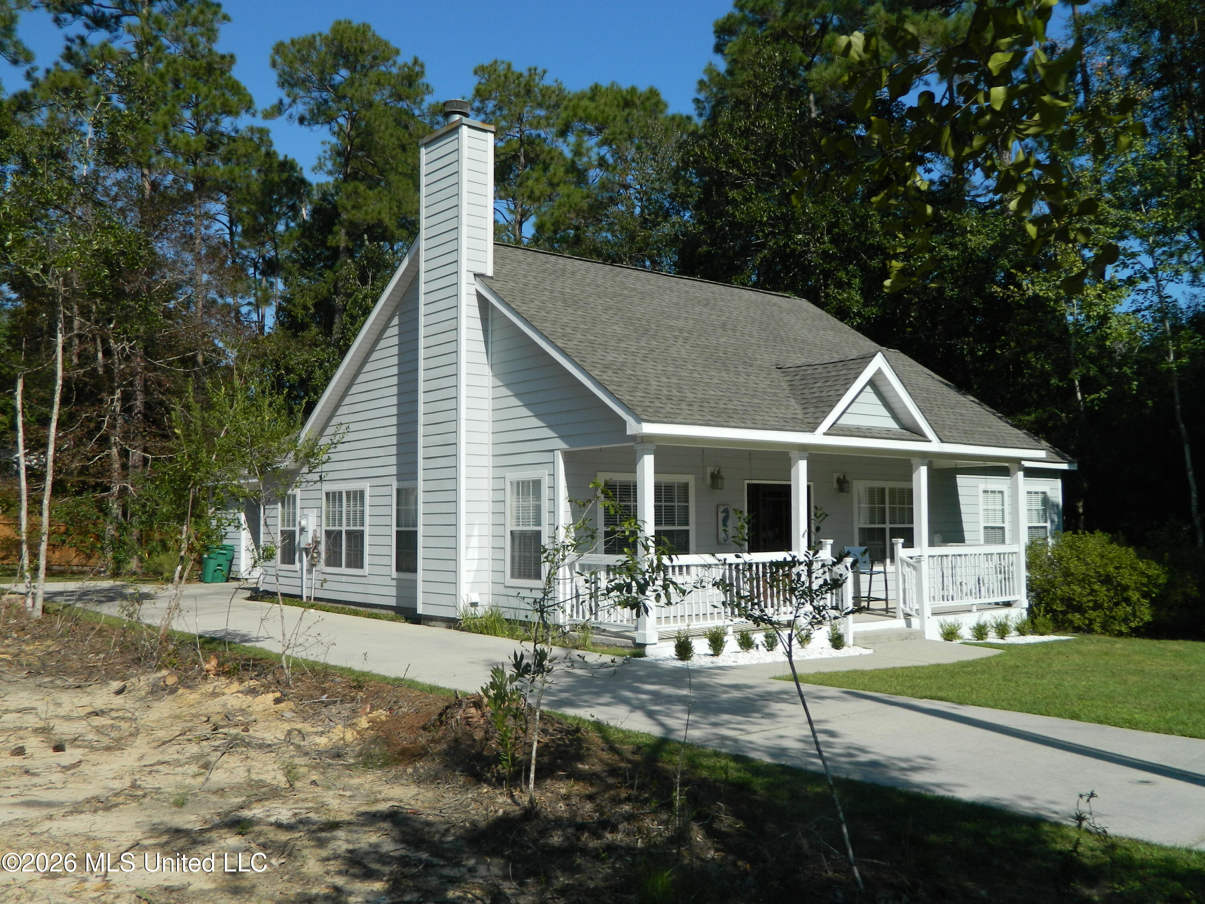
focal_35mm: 31
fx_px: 1079
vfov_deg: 45.4
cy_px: 452
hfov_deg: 58.4
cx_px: 602
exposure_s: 1/200
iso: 80
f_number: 9.1
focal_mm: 5.6
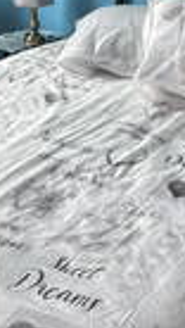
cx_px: 130
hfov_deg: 16.3
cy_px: 100
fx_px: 643
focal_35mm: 74
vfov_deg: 28.3
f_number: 1.6
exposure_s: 1/122
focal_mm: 5.96
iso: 40
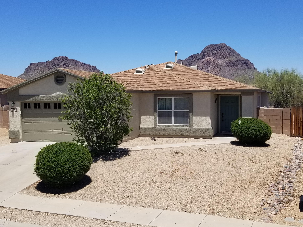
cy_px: 114
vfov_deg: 53.1
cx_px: 152
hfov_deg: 67.3
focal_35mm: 26
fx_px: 228
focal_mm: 4.3
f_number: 1.7
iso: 50
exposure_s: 1/3376
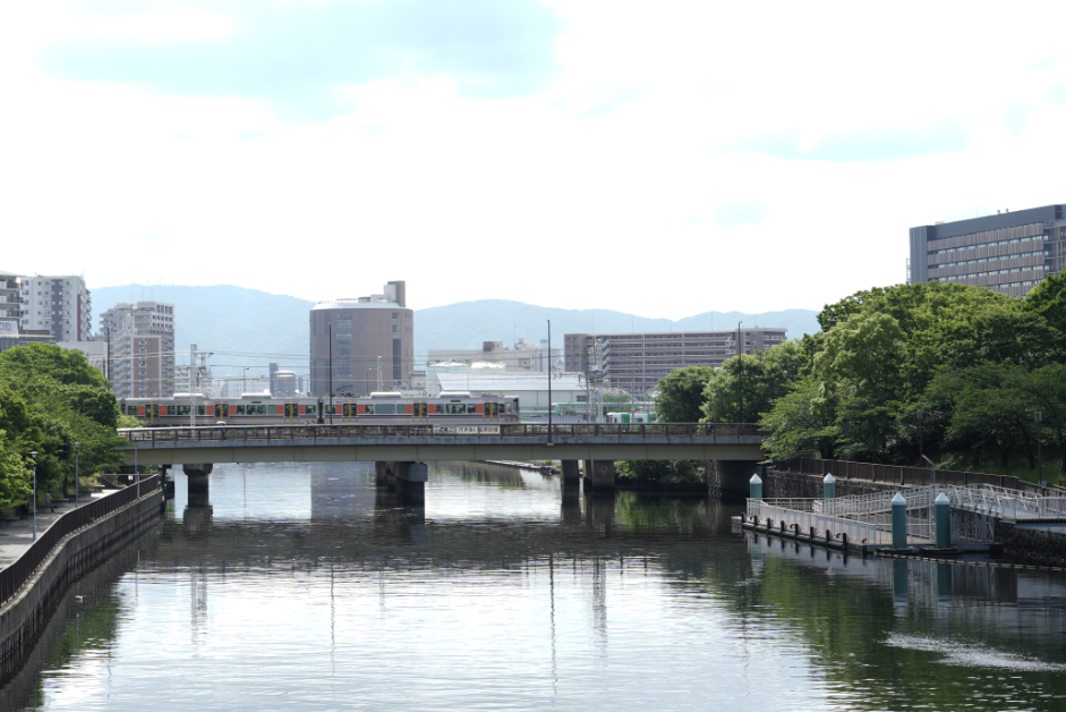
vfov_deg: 16.0
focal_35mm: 85
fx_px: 2518
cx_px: 237
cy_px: 230
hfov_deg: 23.6
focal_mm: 50
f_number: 7.1
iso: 80
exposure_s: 1/125
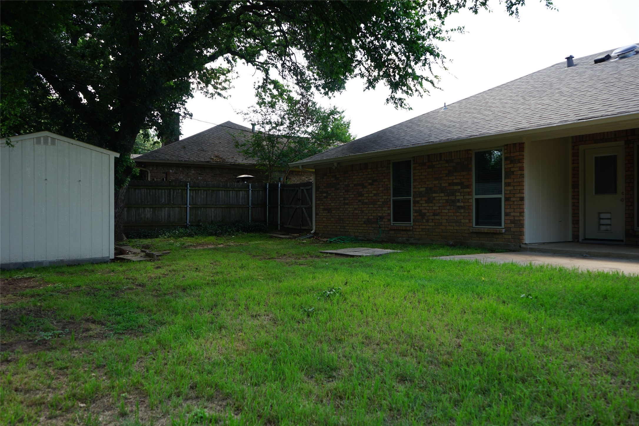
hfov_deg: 63.7
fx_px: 515
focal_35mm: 29
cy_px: 213
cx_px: 320
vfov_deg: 45.0
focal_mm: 29
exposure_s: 1/60
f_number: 6.3
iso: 100
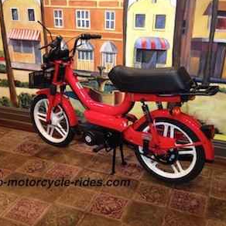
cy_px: 111
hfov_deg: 41.9
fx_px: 295
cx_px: 109
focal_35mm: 40
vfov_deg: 41.9
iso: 400
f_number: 2.4
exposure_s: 1/16
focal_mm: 4.13
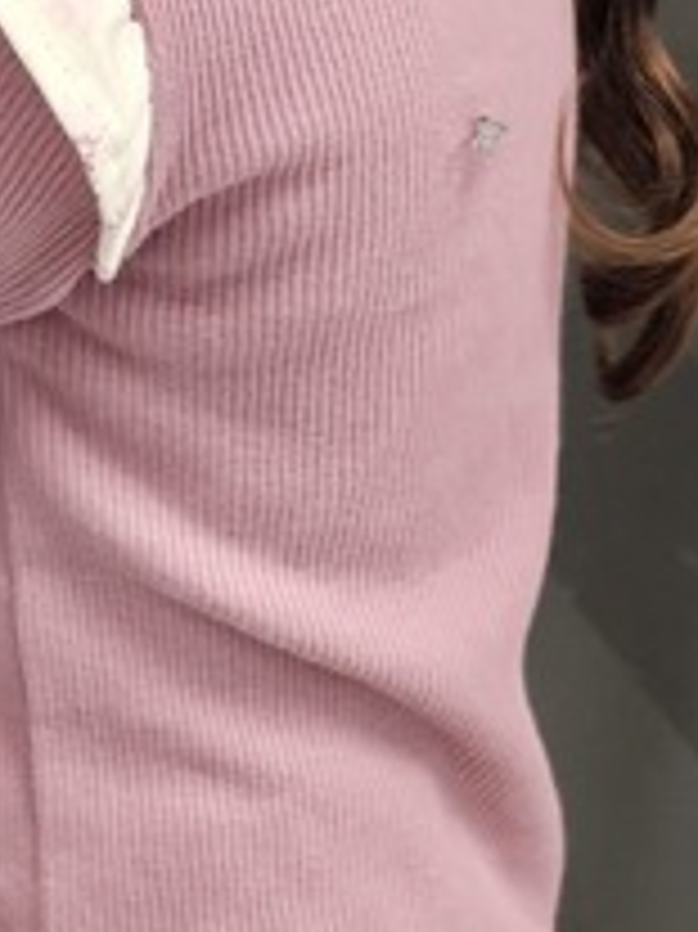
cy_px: 248
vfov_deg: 17.2
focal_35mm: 114
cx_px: -603
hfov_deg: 11.9
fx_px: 3068
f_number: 1.7
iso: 800
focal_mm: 6.3
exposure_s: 1/120
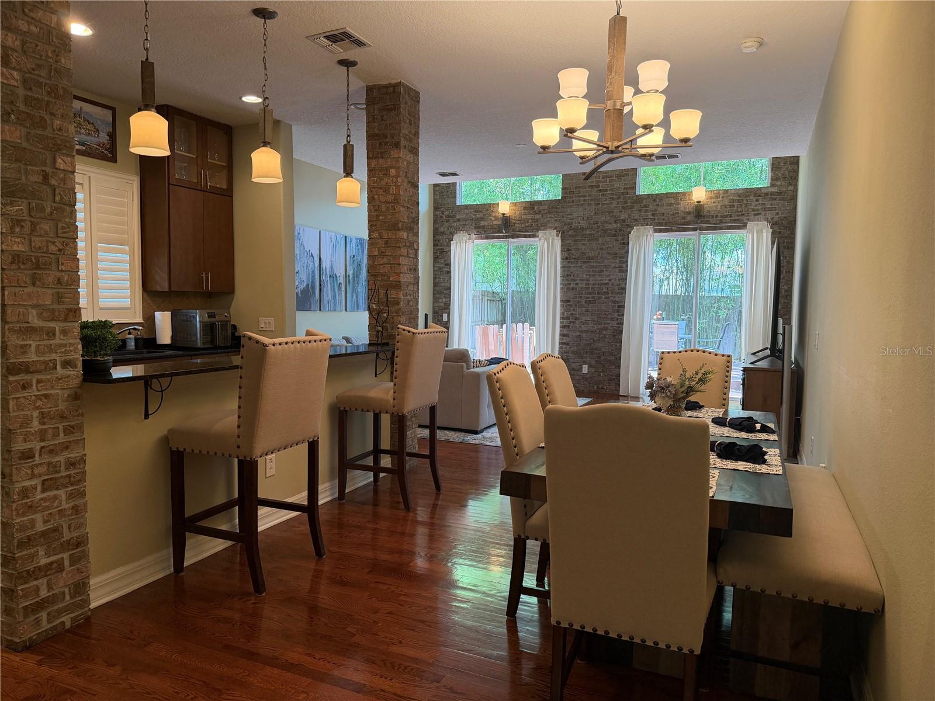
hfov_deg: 71.6
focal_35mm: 24
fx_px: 648
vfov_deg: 56.8
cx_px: 468
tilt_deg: -4.0
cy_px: 350
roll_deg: +0.2
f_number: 1.78
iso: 320
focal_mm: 6.76
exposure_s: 1/120
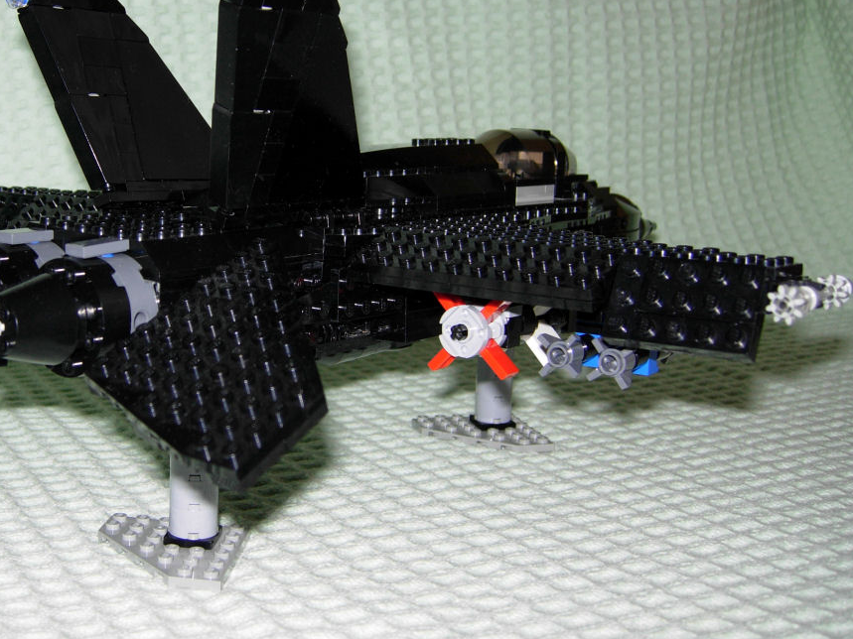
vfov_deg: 29.6
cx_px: 299
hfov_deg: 38.6
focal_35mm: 49
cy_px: 257
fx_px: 1207
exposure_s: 1/45.2
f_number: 2.7
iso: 50
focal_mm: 7.5
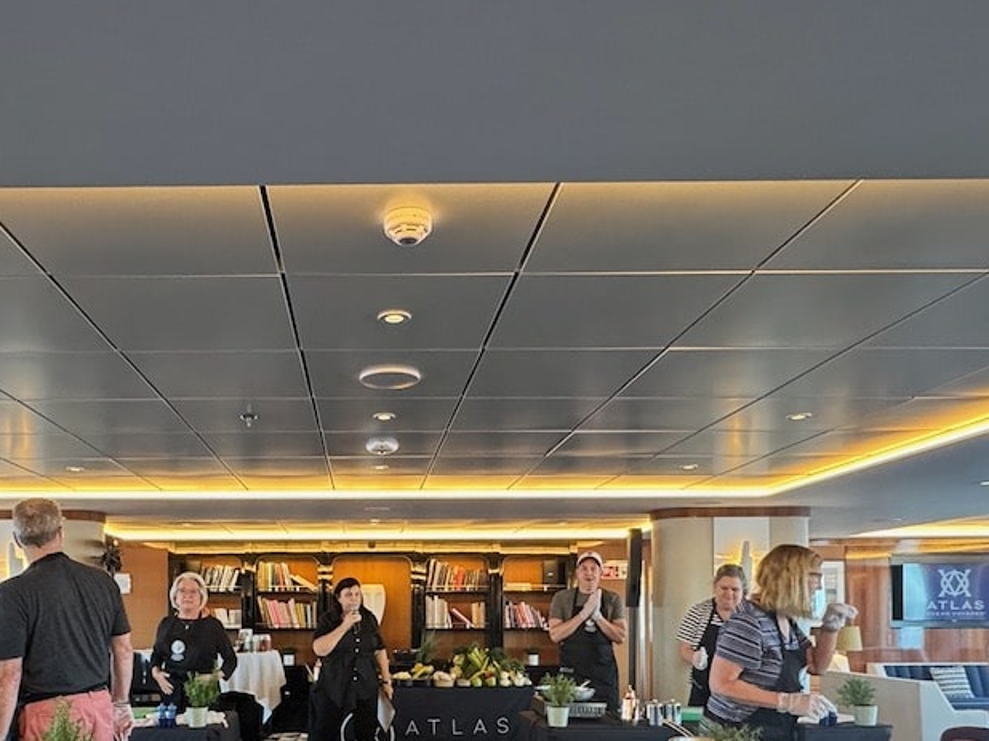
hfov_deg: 60.6
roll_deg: -0.9
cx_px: 350
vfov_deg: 45.5
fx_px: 828
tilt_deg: +0.5
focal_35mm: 29
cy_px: 603
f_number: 2.2
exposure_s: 1/100
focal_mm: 2.22
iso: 320
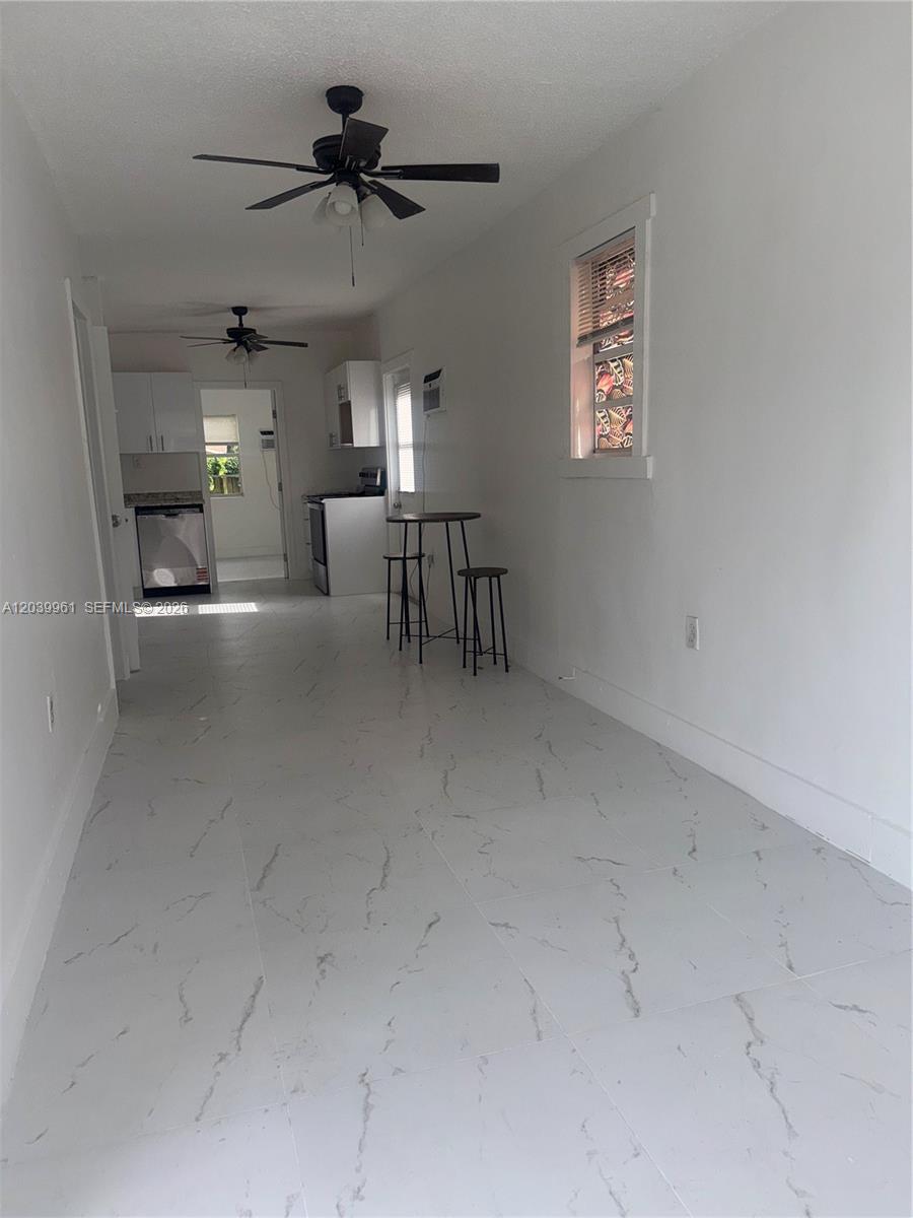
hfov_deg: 56.8
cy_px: 609
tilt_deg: -9.5
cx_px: 456
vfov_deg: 71.6
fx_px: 844
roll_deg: +1.9
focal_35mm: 24
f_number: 1.78
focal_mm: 6.76
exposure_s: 1/943
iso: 50
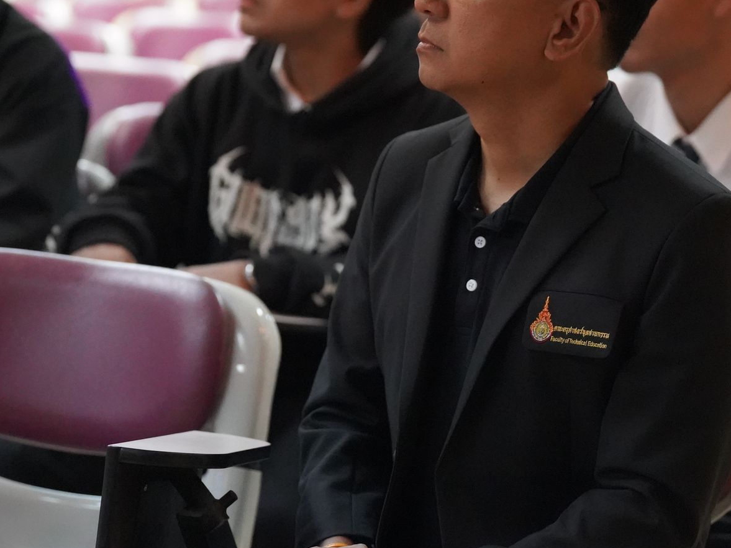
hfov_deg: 13.7
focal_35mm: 144
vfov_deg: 10.3
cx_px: 373
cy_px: 245
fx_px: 3041
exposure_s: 1/640
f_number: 2.8
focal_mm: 84
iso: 16000
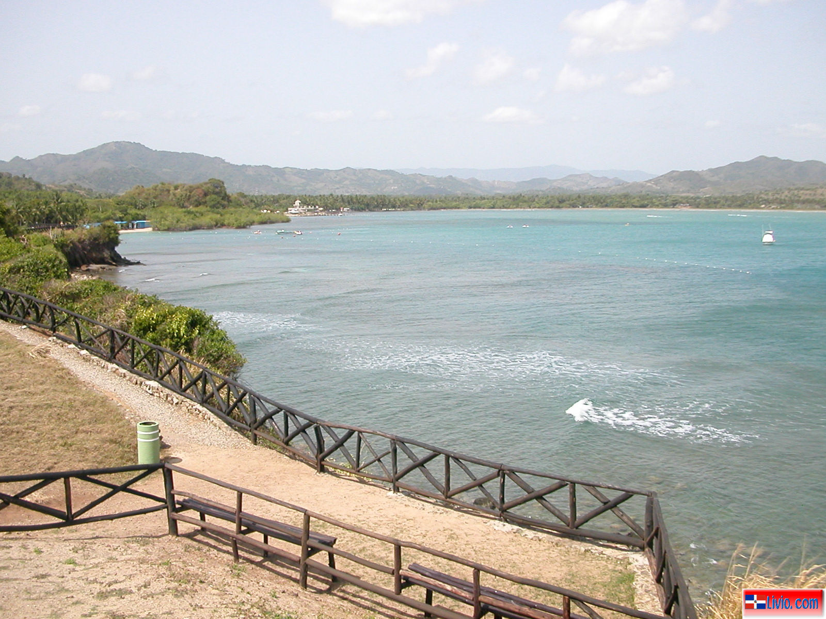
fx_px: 883
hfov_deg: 50.1
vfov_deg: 38.7
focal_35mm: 37
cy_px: 310
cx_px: 413
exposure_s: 1/1139
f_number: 2.7
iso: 100
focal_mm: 5.6
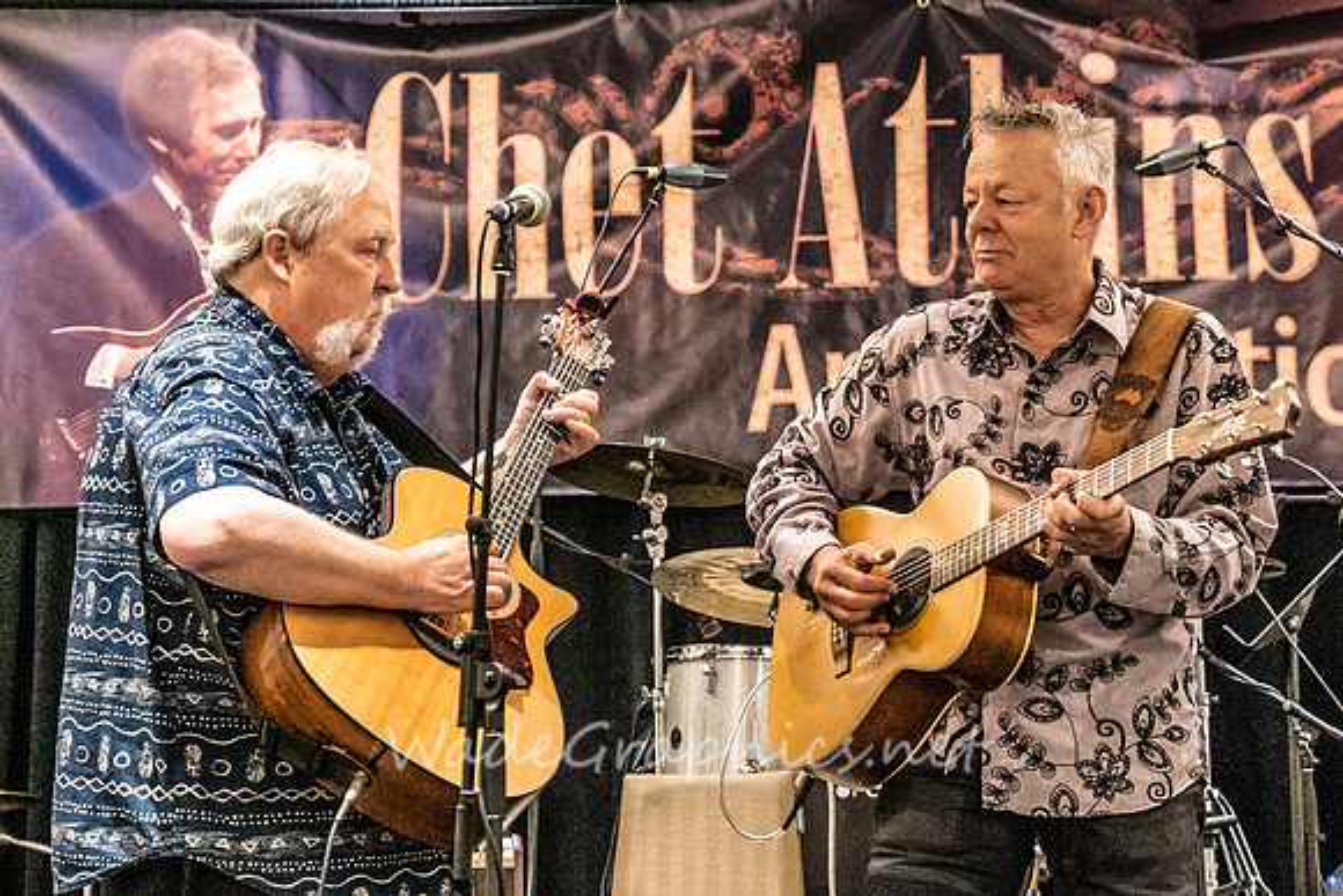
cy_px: 387
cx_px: 691
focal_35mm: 106
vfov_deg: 12.9
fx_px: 3957
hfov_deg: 19.3
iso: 10000
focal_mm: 70
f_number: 5.6
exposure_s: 1/200
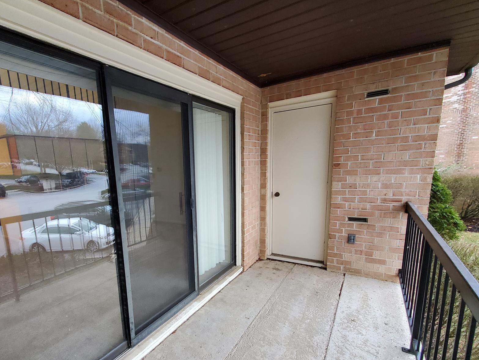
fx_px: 235
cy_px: 214
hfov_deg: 90.0
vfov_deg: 74.0
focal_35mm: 17
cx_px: 196
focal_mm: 1.8
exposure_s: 1/60
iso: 500
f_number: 2.2
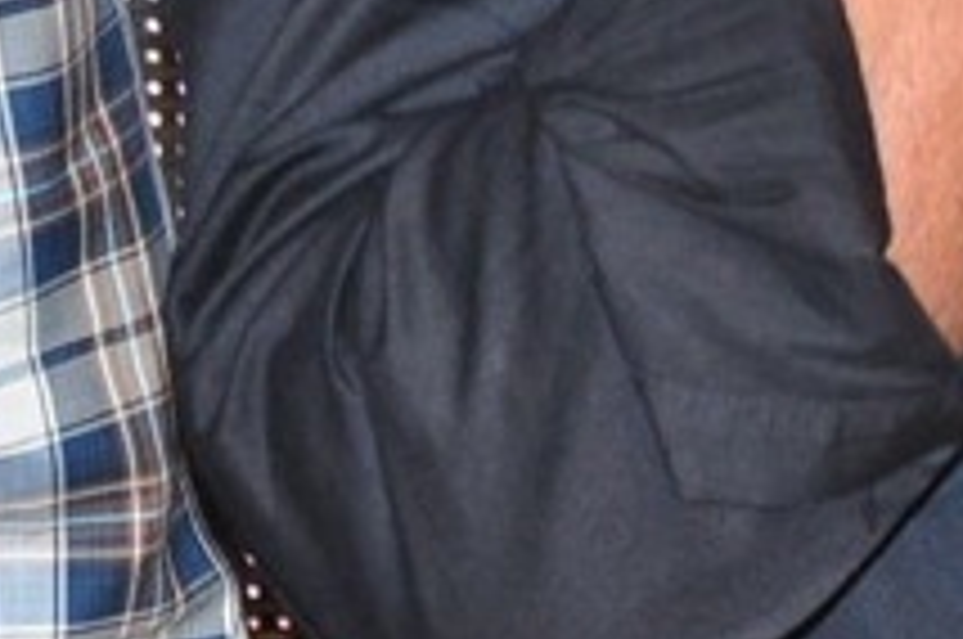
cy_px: -835
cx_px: 180
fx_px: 23606
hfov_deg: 2.3
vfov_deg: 1.5
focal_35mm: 884
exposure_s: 1/125
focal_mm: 105
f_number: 7.1
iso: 500
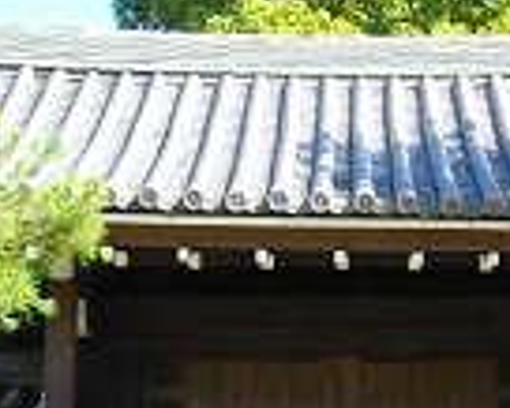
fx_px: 1692
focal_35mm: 112
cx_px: 328
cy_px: 401
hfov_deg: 17.1
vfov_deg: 13.6
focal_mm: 7.1
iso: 100
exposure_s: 1/200
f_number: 3.2
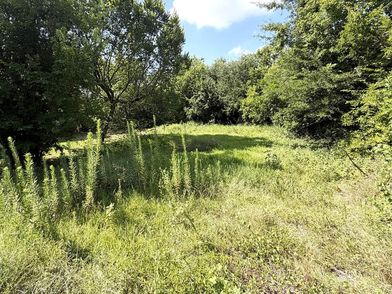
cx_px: 170
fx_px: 204
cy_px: 111
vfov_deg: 70.5
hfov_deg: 87.3
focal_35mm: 18
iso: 40
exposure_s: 1/625
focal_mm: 2.22
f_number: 2.2
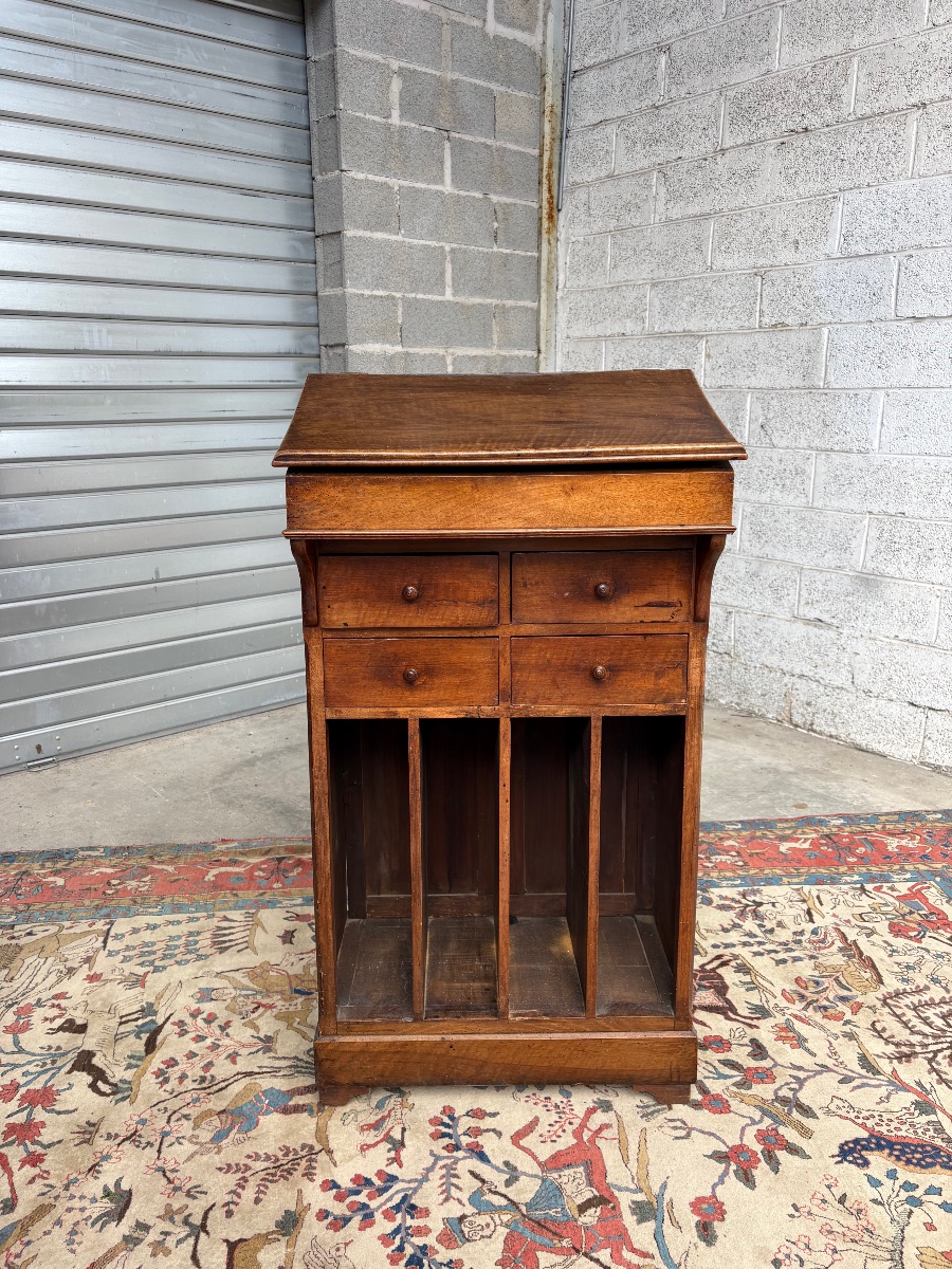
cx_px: 476
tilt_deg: -13.2
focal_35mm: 26
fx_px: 953
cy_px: 634
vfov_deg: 67.3
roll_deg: -0.5
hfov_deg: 53.1
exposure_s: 1/237
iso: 40
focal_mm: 5.96
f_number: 1.6
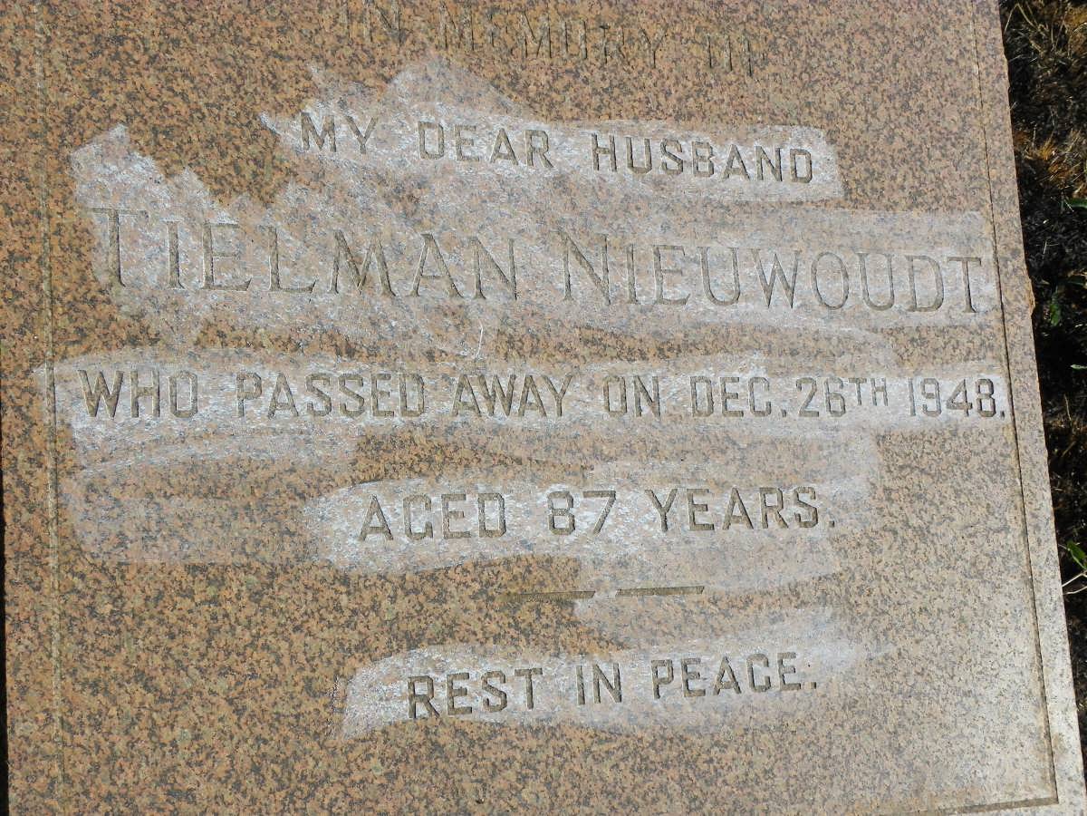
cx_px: 544
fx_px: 1758
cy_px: 408
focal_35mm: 56
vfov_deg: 26.1
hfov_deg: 34.3
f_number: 5
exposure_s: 1/500
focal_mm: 9.9
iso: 64
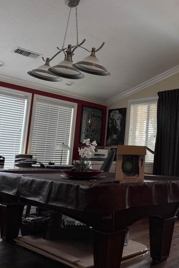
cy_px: 124
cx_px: 186
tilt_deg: +8.6
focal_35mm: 36
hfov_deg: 33.2
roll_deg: -1.9
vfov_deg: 53.1
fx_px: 269
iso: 160
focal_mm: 6.76
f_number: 1.78
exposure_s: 1/60
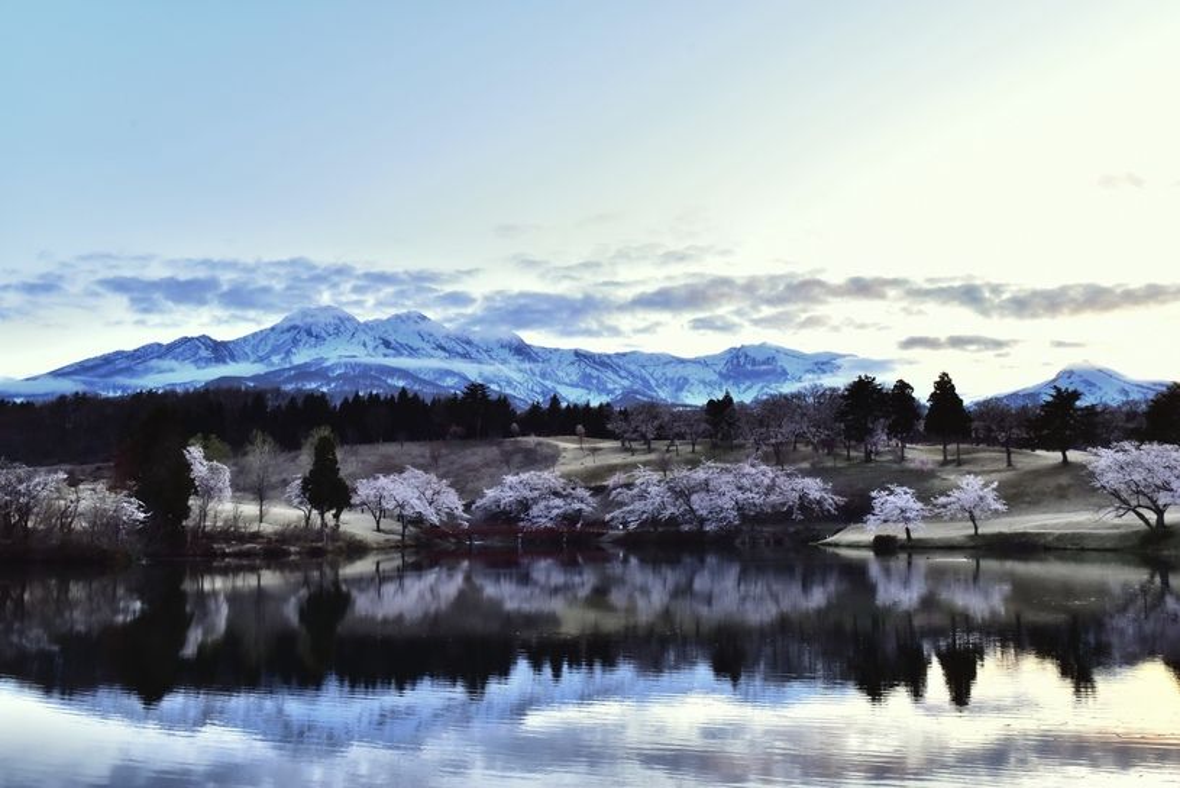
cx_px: 590
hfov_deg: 55.8
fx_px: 1115
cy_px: 394
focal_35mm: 34
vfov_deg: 38.9
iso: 2000
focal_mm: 34
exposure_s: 1/250
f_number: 8
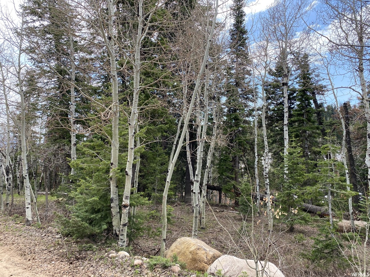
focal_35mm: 26
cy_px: 138
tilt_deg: +2.0
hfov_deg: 67.3
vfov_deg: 53.1
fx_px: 278
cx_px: 185
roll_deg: -0.5
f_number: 1.8
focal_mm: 4.25
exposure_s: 1/633
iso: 32
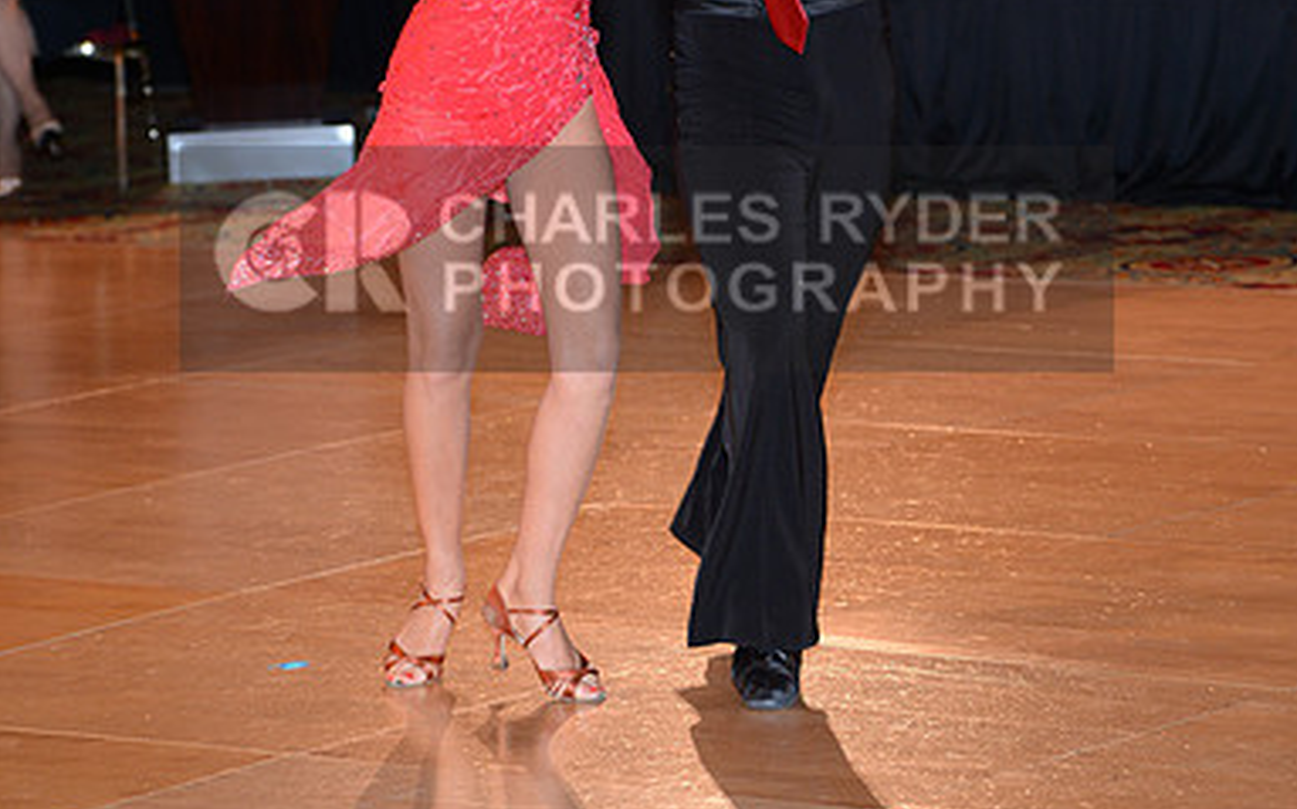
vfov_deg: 7.1
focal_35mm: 185
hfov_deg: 11.3
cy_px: 261
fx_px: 6536
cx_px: 648
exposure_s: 1/200
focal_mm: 120
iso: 2000
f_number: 4.5
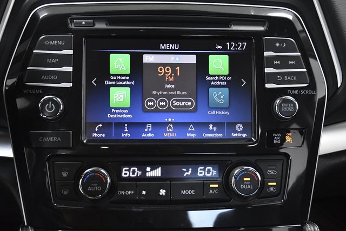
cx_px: 173
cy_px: 116
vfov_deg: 26.0
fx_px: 500
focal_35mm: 52
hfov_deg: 38.2
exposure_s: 1/200
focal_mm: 35
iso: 2500
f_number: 4.2
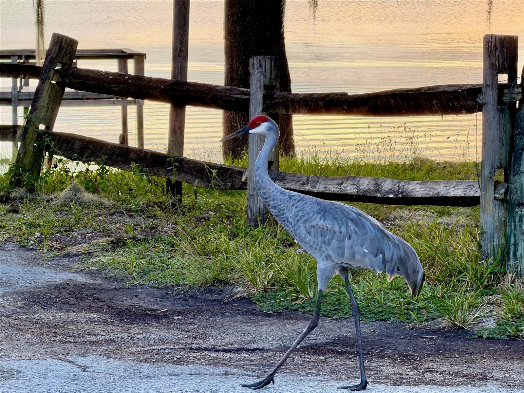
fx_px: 3028
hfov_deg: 9.9
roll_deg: +0.3
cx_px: 262
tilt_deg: -4.5
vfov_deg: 7.4
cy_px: 196
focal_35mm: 200
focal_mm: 16.89
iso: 50
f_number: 2.8
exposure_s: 1/121
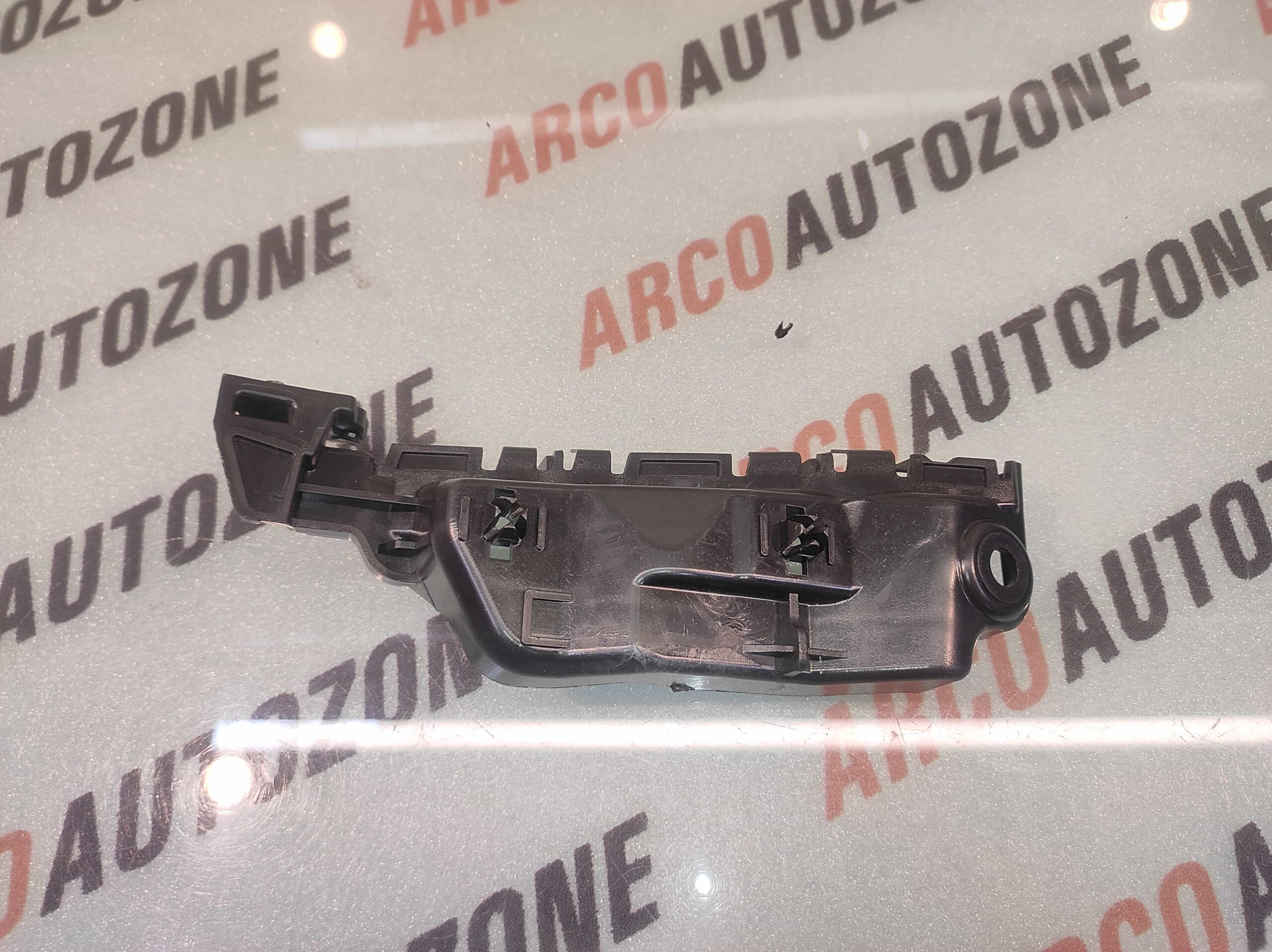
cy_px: 476
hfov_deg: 91.1
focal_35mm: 17
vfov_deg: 74.7
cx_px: 636
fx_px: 624
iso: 136
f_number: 1.79
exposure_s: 1/33
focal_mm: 4.74
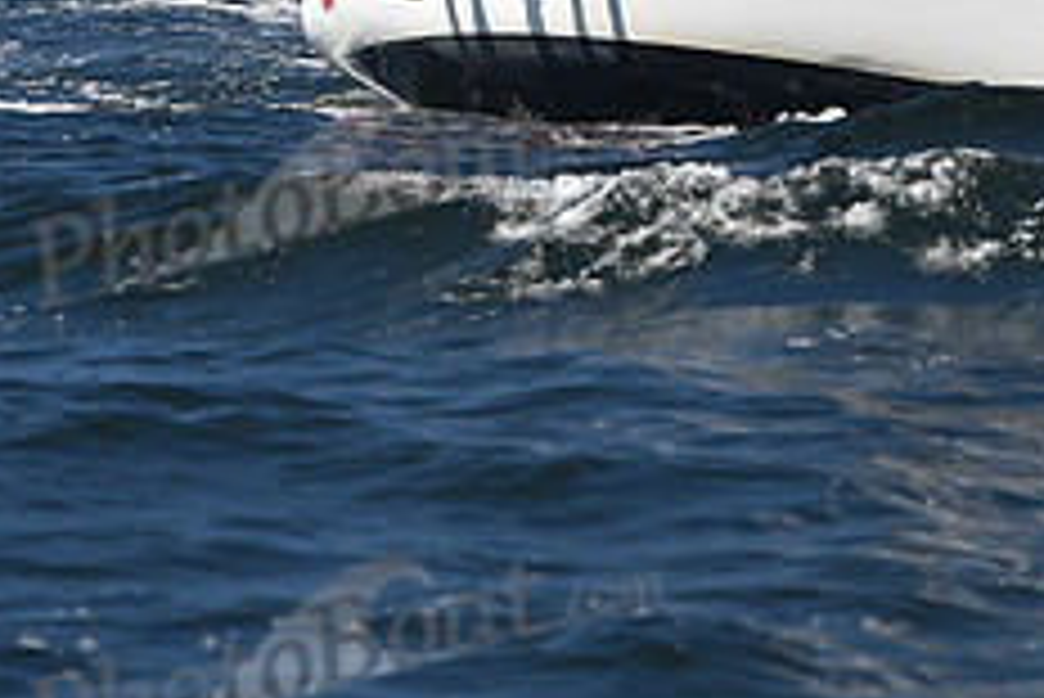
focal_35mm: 338
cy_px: -106
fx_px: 9808
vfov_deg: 4.1
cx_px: 900
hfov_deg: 6.1
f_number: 4
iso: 200
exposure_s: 1/1000
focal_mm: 135
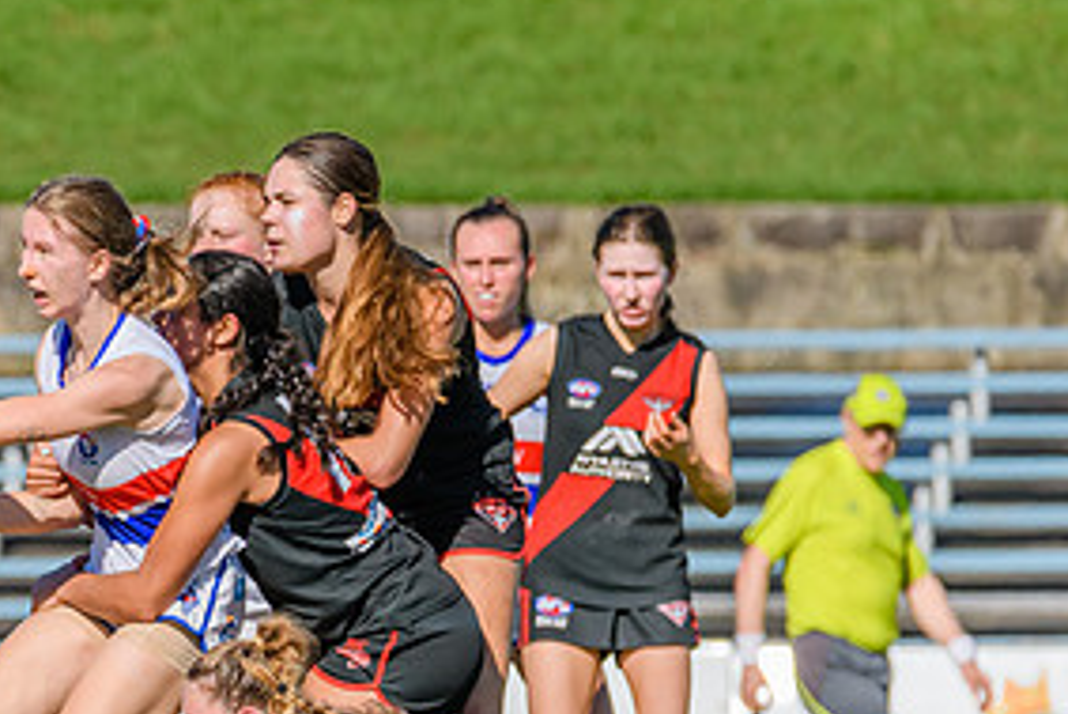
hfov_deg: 1.7
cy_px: 508
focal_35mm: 1241
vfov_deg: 1.1
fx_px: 36833
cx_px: 175
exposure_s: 1/1600
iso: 640
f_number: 13
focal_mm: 450
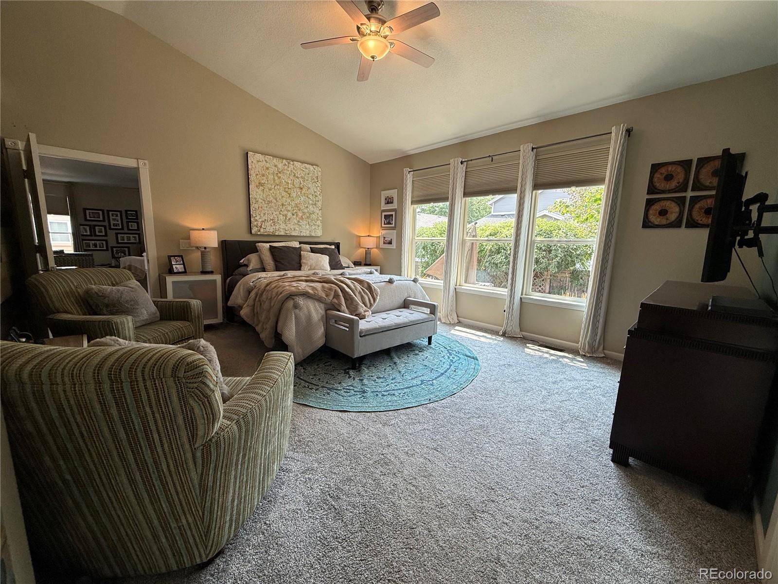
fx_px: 315
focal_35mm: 14
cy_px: 292
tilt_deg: -9.0
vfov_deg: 85.7
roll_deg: -1.2
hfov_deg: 102.1
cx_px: 389
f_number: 2.2
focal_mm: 2.22
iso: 64
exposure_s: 1/120
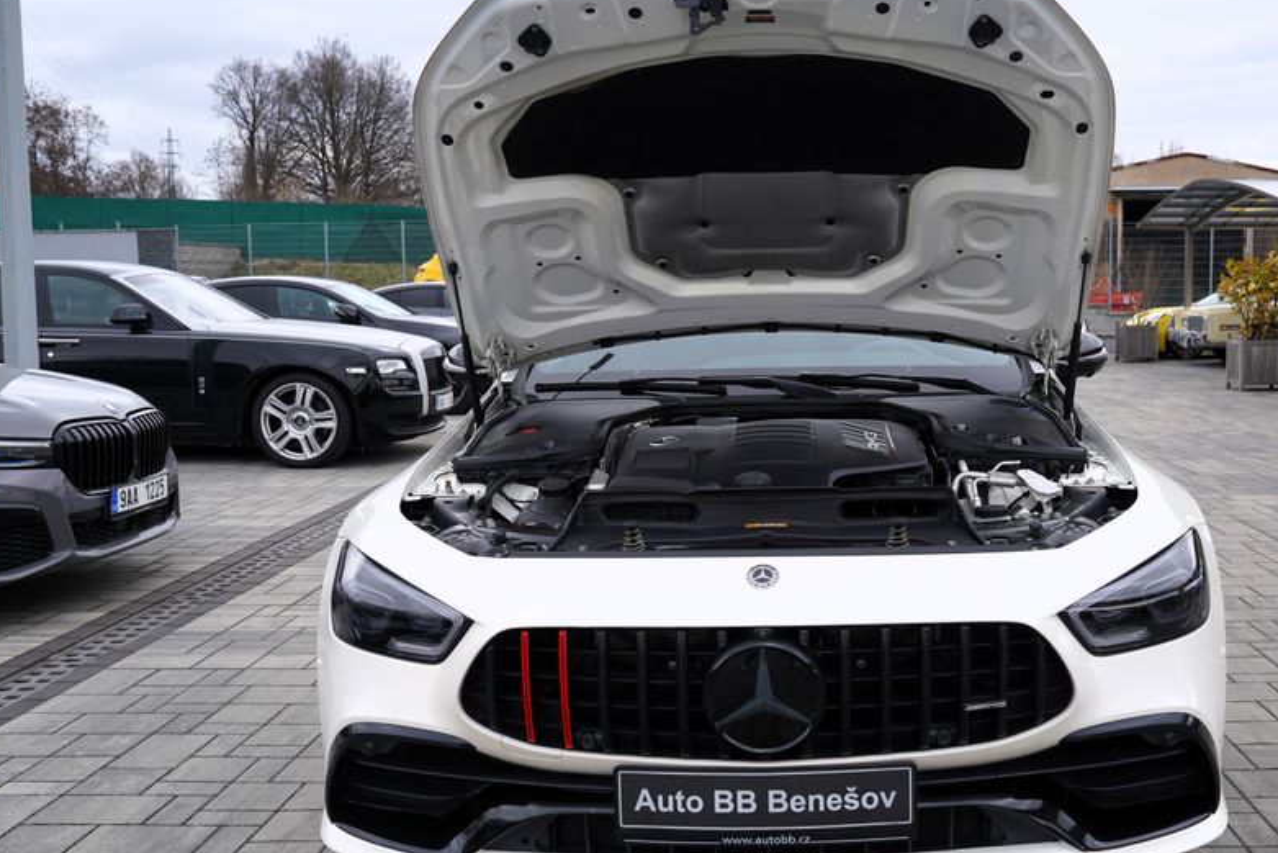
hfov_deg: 50.4
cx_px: 767
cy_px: 469
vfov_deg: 35.0
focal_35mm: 38
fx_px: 1349
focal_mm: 29
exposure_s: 1/160
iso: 100
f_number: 6.3
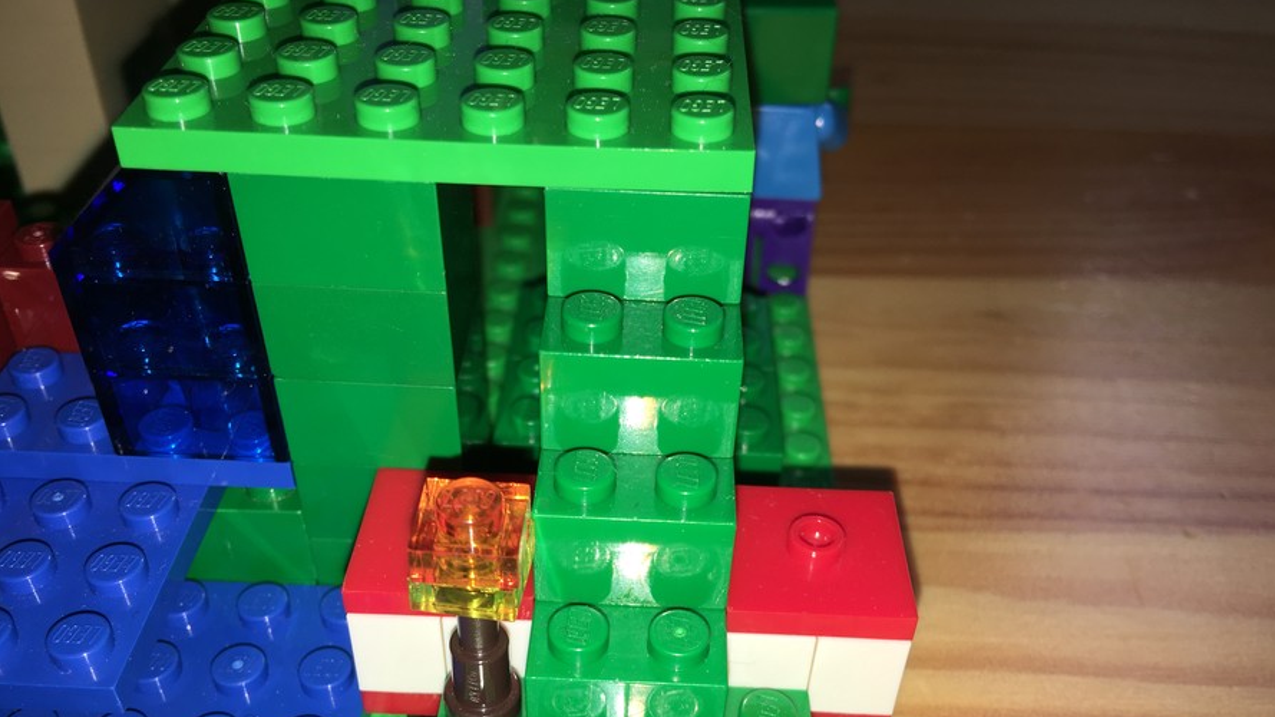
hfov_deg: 61.0
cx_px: 644
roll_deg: -3.0
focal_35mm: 32
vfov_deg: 36.3
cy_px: 481
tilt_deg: -42.3
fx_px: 1082
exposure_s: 1/199
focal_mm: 4.15
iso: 25
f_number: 2.2
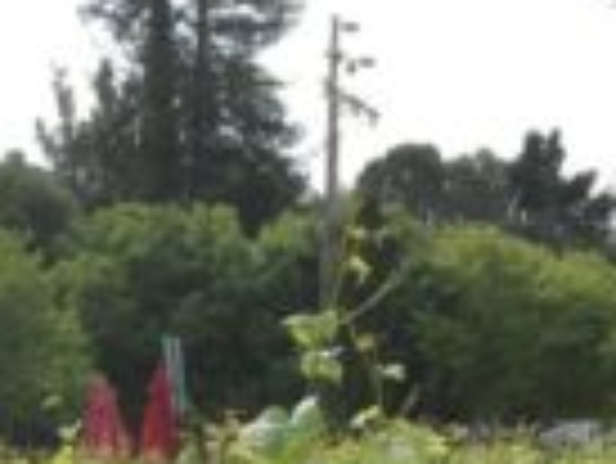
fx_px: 1692
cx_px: 148
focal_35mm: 95
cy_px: 734
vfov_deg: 14.4
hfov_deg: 20.5
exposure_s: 1/855
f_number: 2.2
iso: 25
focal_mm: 4.15
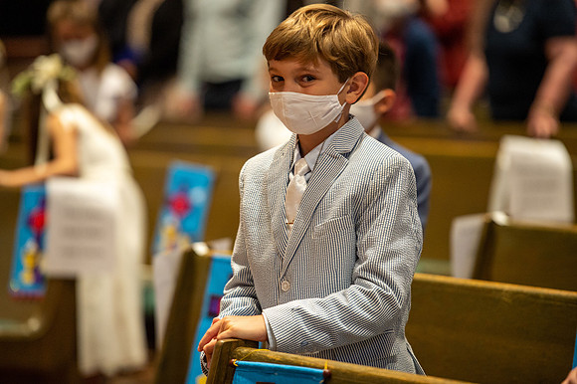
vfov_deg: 7.6
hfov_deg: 11.4
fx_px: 2883
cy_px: 192
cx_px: 288
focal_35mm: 180
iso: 1600
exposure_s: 1/100
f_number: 2.8
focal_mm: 180
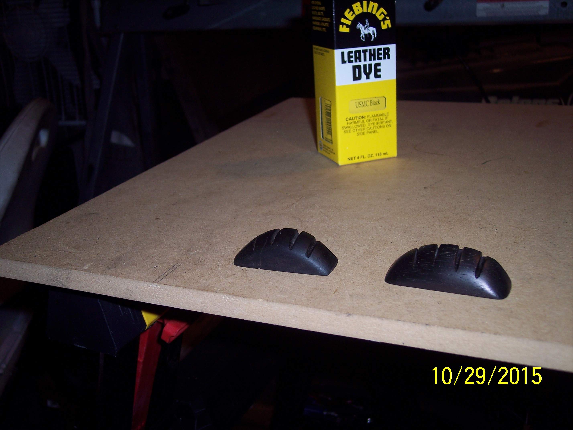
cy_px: 215
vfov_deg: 36.8
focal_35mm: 39
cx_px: 286
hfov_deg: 47.9
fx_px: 646
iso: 100
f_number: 2.8
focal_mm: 8
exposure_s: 1/60
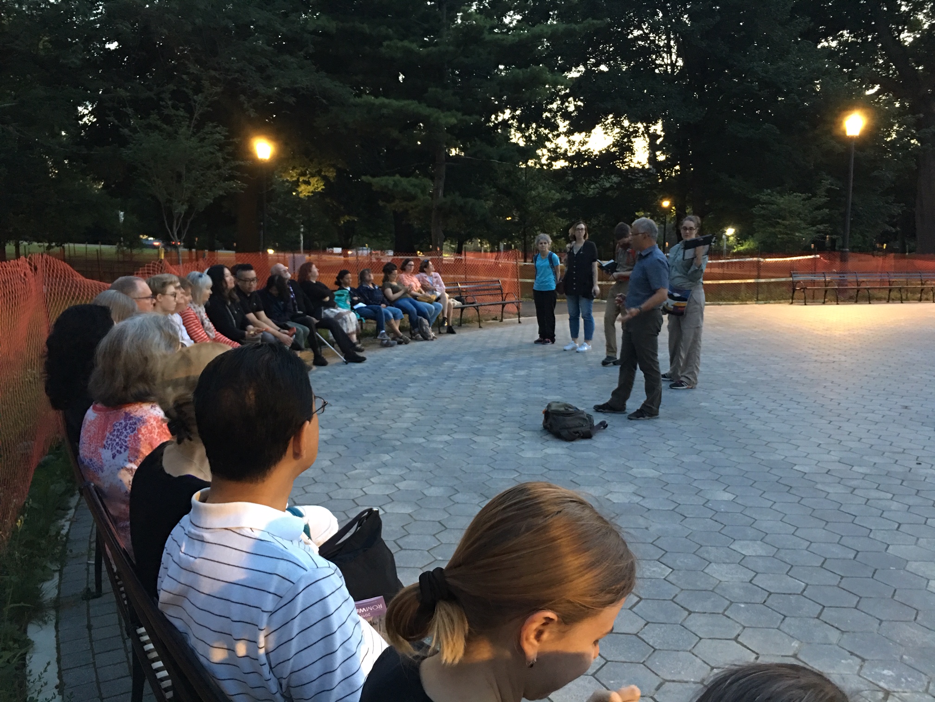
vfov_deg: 48.2
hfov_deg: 61.7
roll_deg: +0.0
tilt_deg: -6.6
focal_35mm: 29
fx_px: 783
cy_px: 351
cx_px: 468
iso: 125
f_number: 2.2
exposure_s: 1/4
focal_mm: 4.15
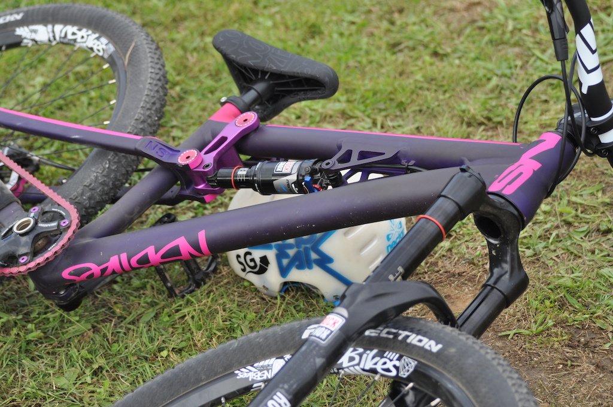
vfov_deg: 11.4
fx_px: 2041
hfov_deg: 17.1
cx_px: 306
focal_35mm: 120
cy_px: 204
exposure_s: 1/1250
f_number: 4.2
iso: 400
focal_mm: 80
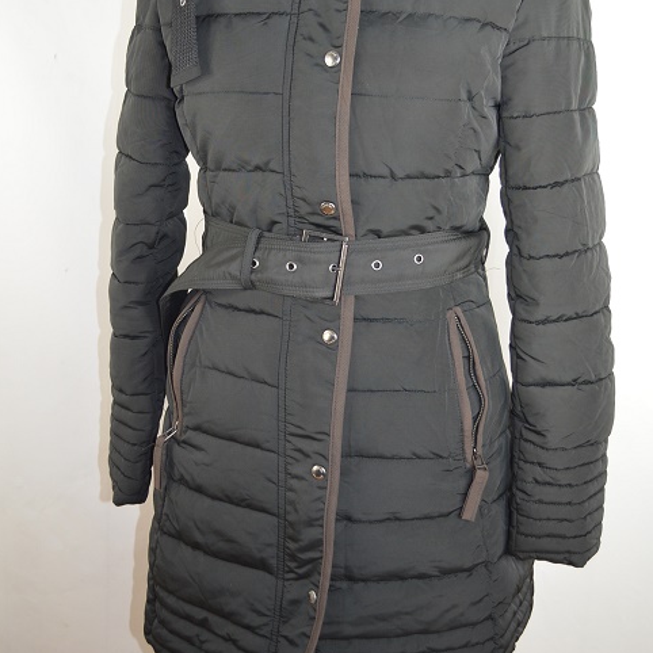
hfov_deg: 39.2
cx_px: 324
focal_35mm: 43
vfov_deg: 38.9
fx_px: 918
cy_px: 251
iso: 500
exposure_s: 1/60
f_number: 4
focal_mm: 22
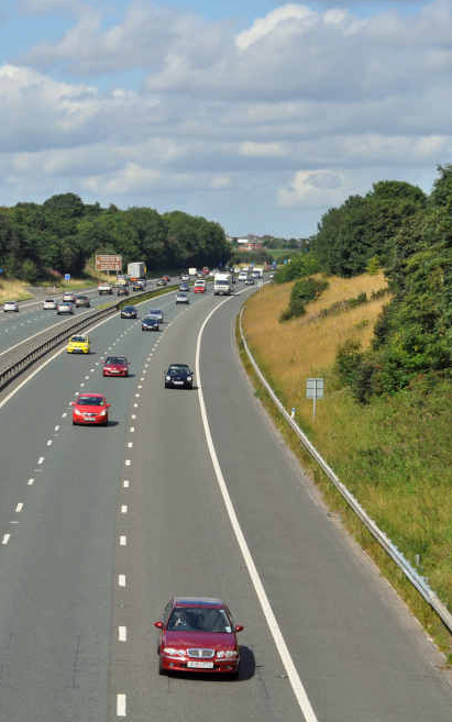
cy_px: 358
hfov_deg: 10.1
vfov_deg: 16.3
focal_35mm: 128
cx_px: -56
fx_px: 2517
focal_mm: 55
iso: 200
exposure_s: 1/400
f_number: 10
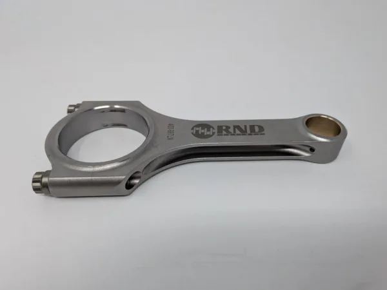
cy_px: 145
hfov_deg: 71.6
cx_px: 194
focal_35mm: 24
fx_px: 268
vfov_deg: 56.8
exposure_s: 1/147
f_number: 1.7
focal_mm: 4.53
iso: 39
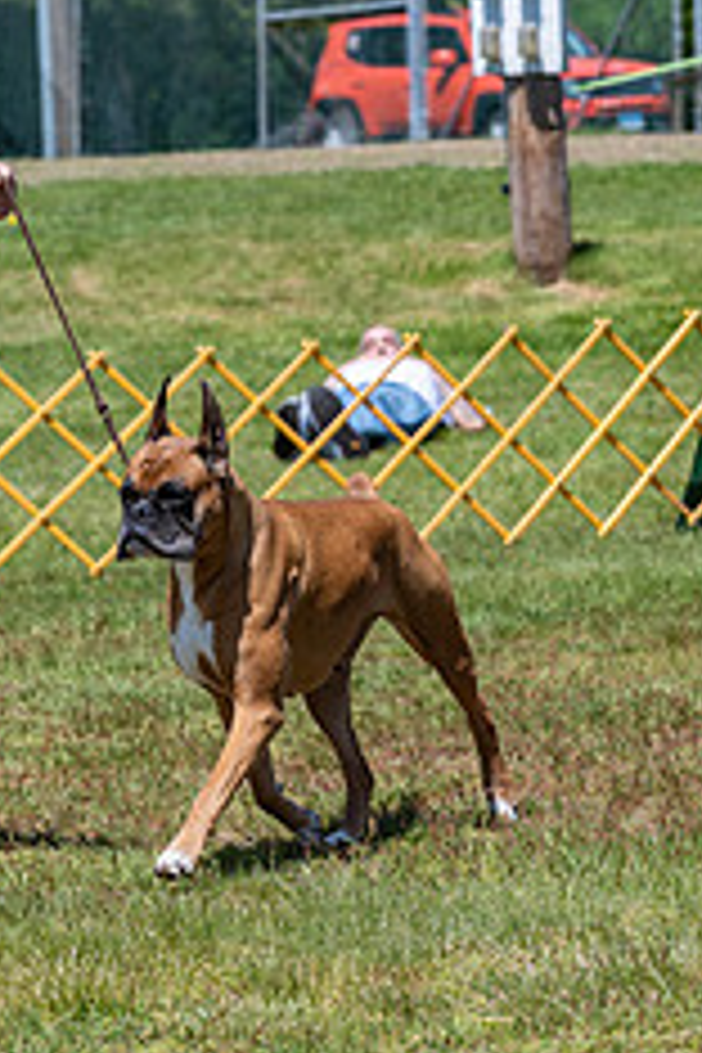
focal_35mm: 231
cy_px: 320
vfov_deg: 8.9
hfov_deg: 5.9
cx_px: 140
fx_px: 6756
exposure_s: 1/1600
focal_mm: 120
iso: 400
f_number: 7.1
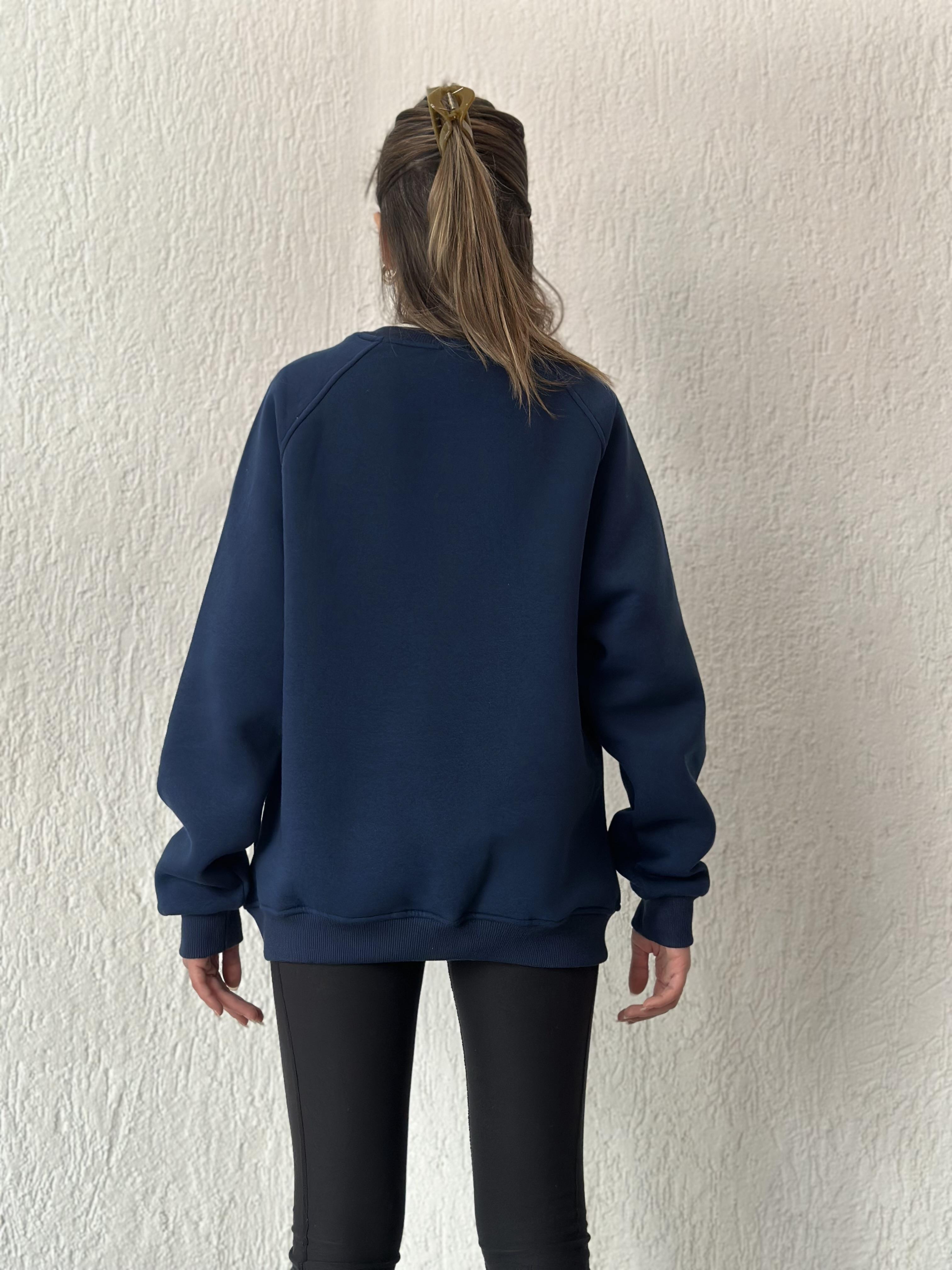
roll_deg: -0.6
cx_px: 476
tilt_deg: +3.5
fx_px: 1760
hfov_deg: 30.3
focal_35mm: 48
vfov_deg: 39.7
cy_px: 635
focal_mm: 6.86
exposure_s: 1/60
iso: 200
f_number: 1.78
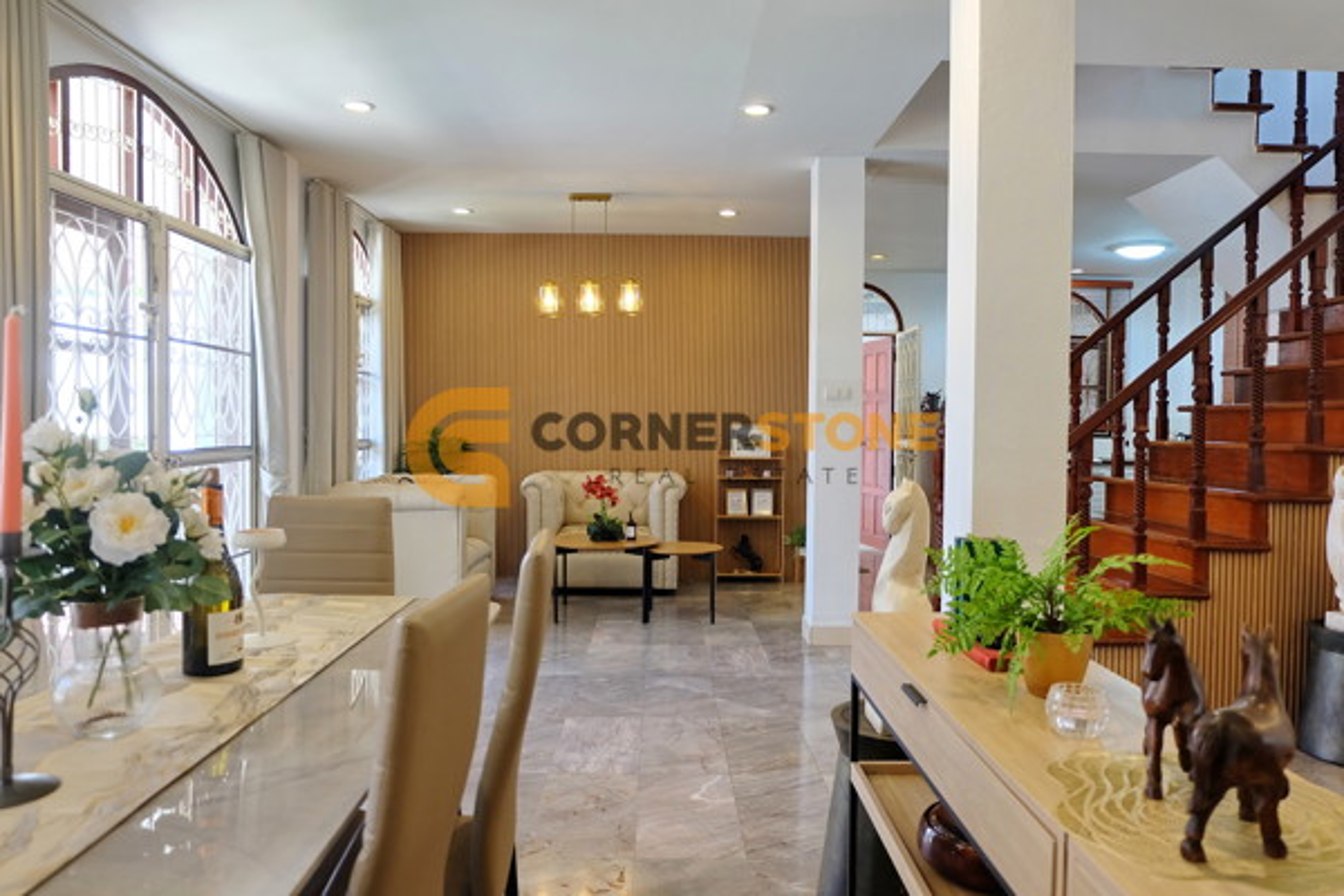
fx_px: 896
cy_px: 448
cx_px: 672
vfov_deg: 53.1
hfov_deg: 73.7
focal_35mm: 24
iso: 400
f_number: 3.5
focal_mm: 16
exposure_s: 1/50
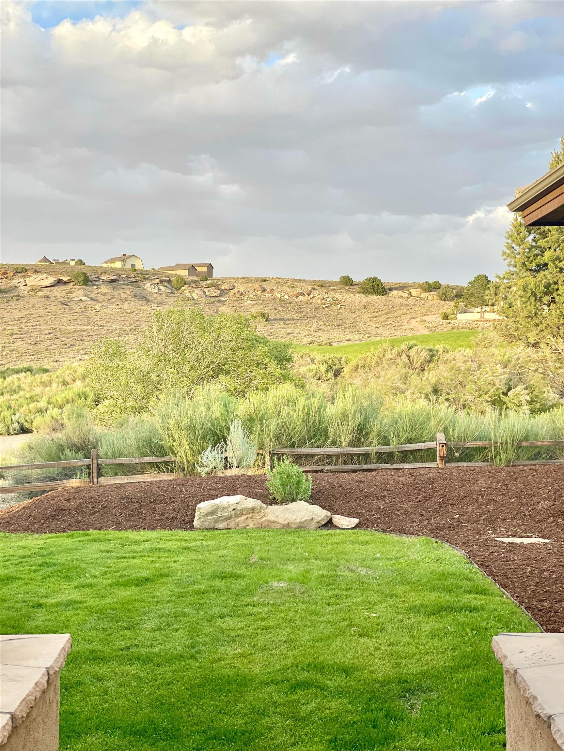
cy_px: 376
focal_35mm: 52
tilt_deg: +0.1
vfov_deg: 36.8
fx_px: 1130
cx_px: 282
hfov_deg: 28.0
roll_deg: +0.5
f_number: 2
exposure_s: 1/130
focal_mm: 6
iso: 25
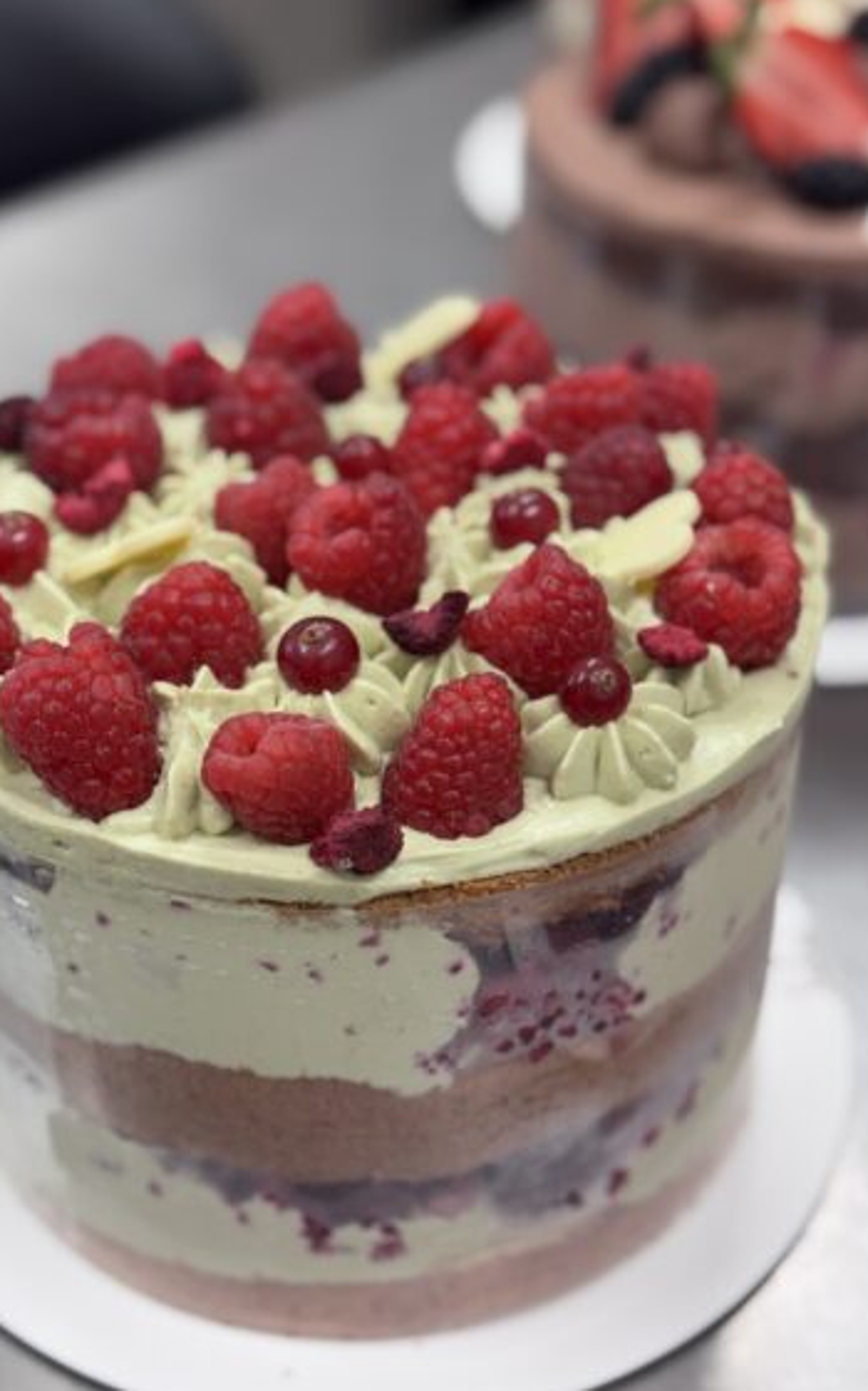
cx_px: 367
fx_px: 1971
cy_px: 688
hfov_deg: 24.8
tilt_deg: -36.3
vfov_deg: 38.9
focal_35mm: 52
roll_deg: +0.4
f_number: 1.78
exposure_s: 1/100
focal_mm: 6.76
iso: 160
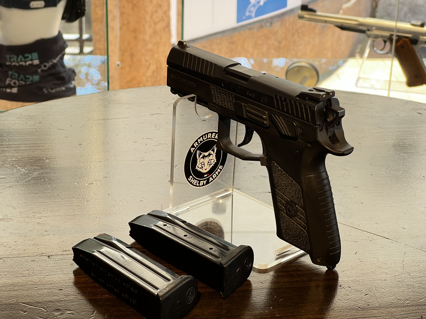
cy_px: 160
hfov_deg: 25.3
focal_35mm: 77
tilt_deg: -22.7
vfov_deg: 19.1
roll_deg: -1.2
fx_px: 948
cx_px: 213
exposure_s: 1/100
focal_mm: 9
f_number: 2.8
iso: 100
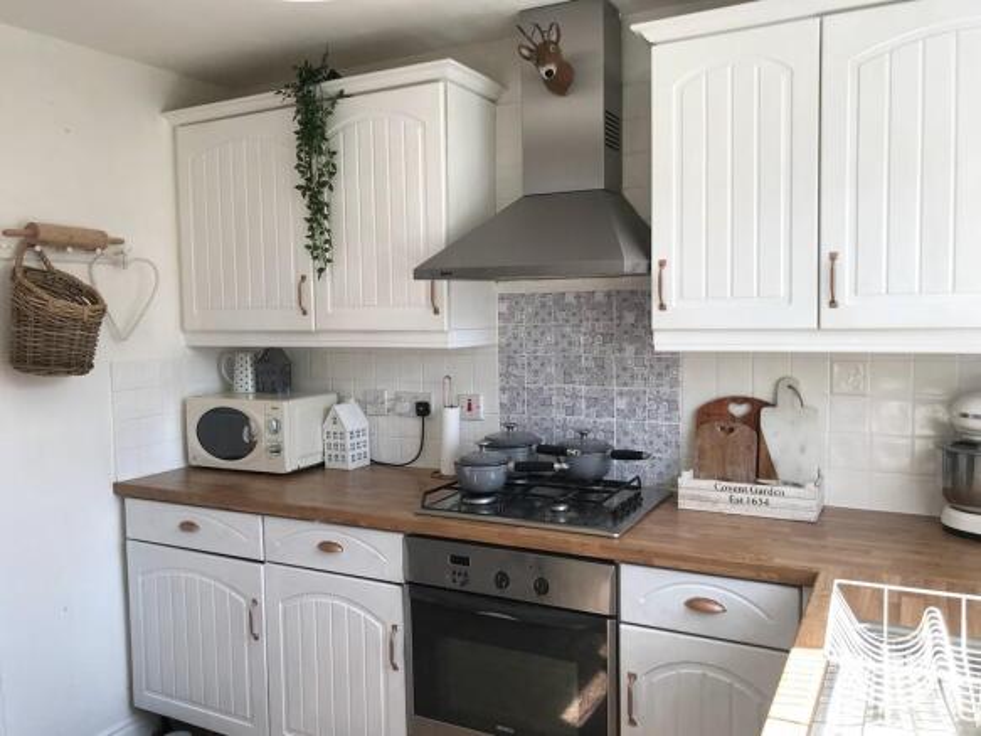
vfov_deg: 49.7
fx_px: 793
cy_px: 368
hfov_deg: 63.5
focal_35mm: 28
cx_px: 490
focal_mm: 3.99
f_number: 1.8
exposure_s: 1/151
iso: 20
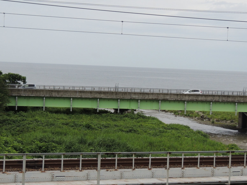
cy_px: 92
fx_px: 714
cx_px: 124
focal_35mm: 100
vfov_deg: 14.8
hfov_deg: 19.6
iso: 400
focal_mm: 17.8
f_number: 4.1
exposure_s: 1/1250
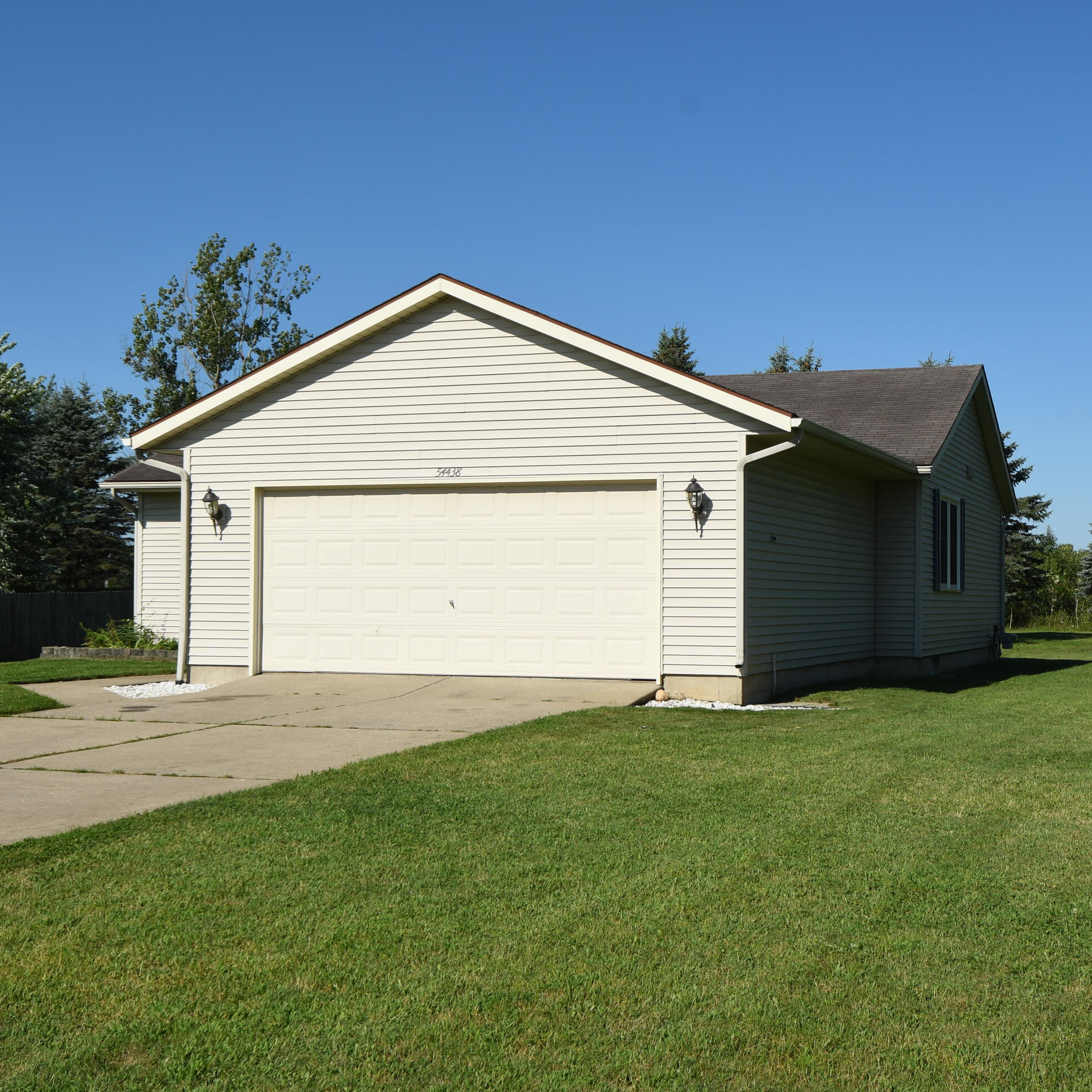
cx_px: 666
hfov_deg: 35.9
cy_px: 552
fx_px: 1677
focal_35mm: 47
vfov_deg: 36.1
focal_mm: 24
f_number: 8
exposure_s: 1/320
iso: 100
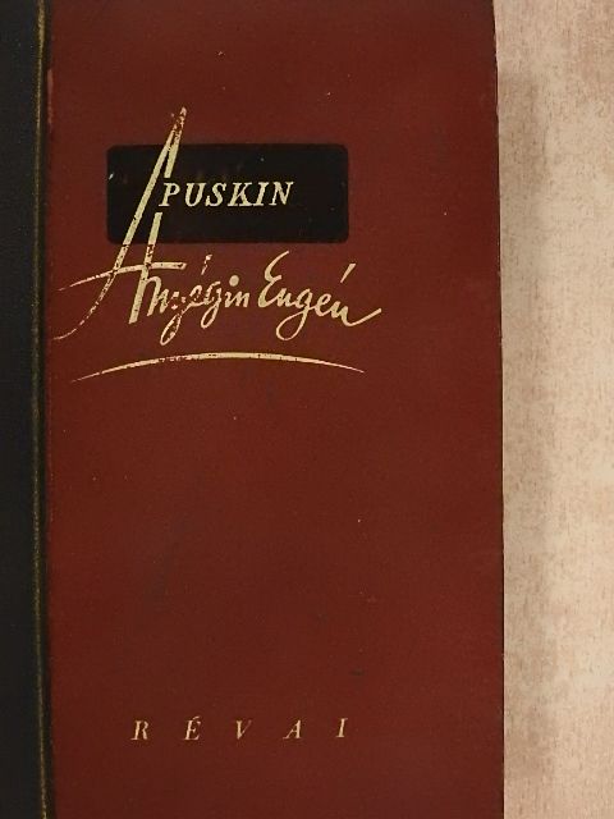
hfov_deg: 26.6
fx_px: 1301
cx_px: 307
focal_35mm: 55
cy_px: 410
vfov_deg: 34.9
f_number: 4
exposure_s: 1/80
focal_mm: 9.9
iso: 1600
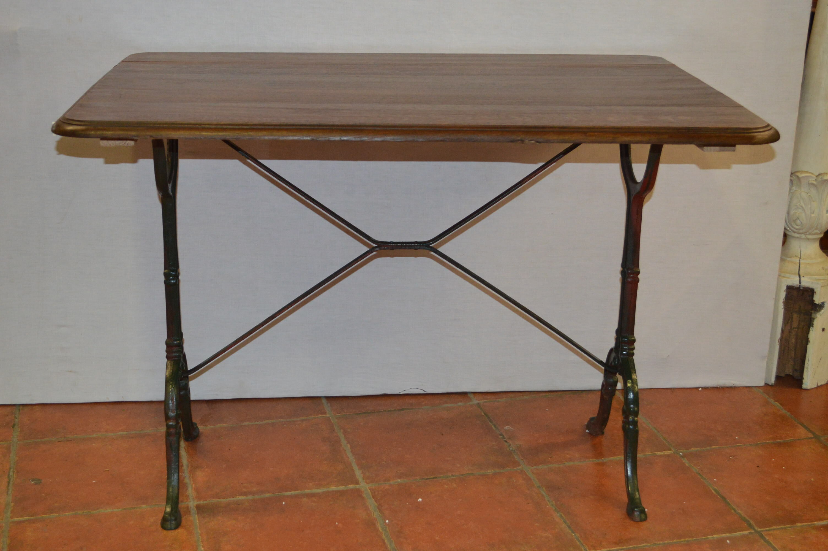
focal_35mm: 52
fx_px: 1206
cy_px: 276
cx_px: 414
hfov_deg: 37.9
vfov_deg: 25.7
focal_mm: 35
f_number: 5
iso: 1250
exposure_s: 1/60
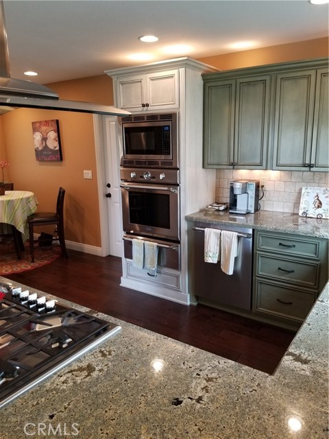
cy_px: 220
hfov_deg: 53.1
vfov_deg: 67.3
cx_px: 164
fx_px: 329
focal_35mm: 26
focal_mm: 4.25
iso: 100
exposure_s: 1/40
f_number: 1.7
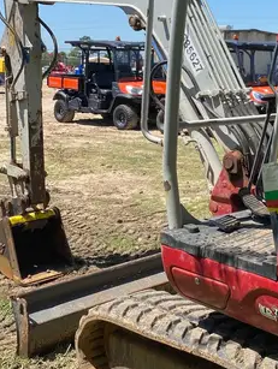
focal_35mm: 62
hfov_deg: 22.2
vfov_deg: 30.8
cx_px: 319
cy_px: 111
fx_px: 663
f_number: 1.8
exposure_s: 1/1866
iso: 32
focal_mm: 4.25
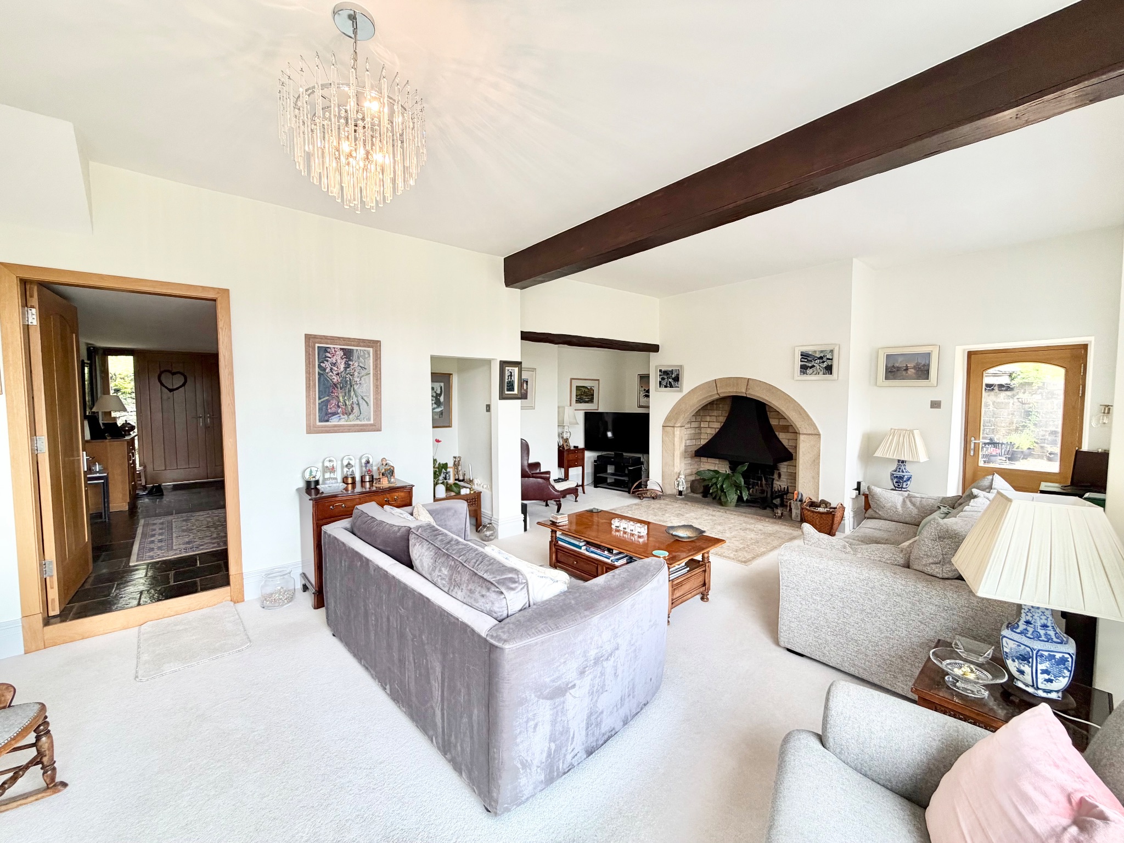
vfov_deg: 85.7
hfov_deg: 102.1
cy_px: 422
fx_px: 455
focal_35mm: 14
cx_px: 562
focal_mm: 2.22
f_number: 2.2
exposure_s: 1/100
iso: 100
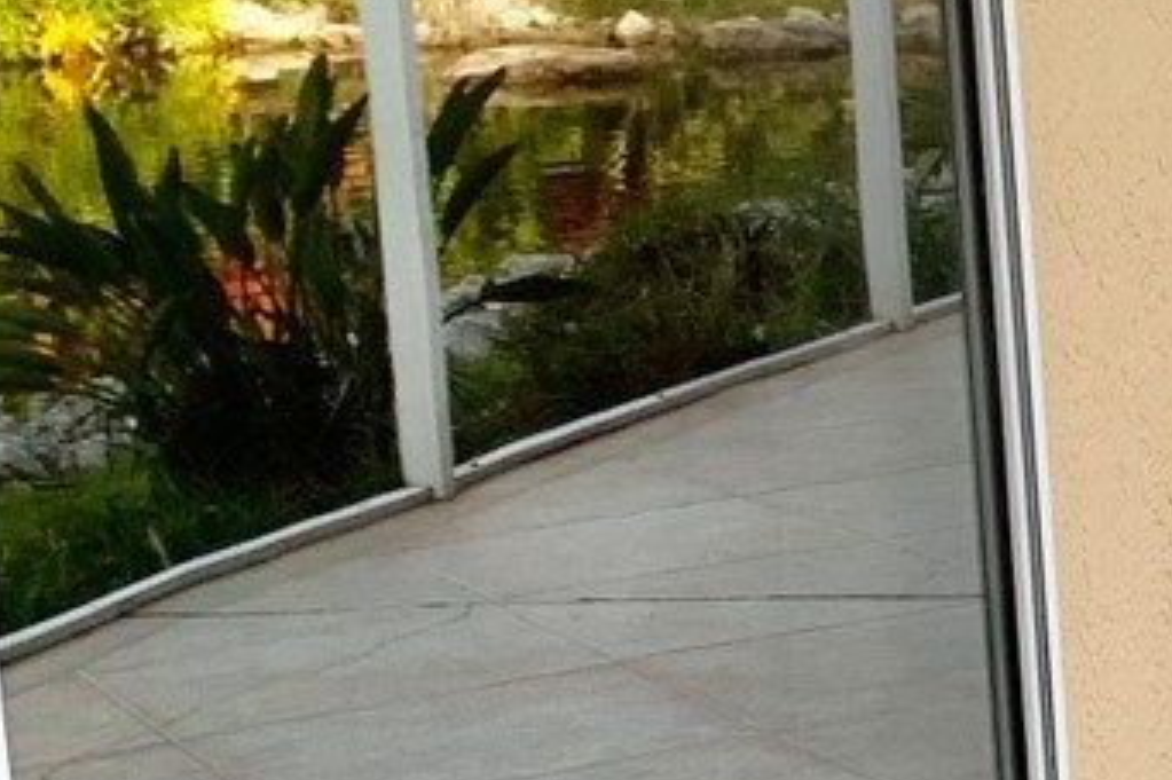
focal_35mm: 127
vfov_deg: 10.8
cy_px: 392
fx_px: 4132
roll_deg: +1.4
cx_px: 2464
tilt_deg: -9.8
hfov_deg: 13.4
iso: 25
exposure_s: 1/156
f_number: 1.8
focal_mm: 4.25
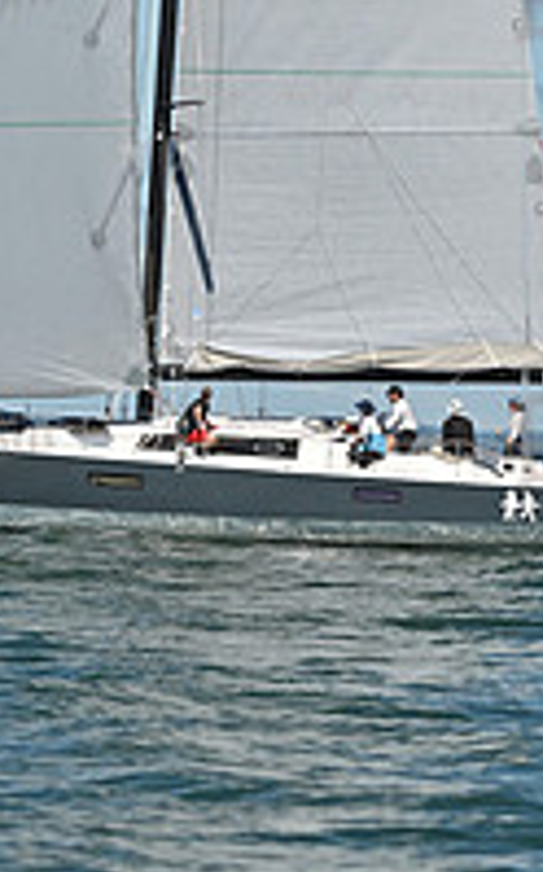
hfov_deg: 4.4
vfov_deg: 7.0
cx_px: 282
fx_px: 7048
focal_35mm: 297
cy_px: -237
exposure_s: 1/1600
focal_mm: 100
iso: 250
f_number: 4
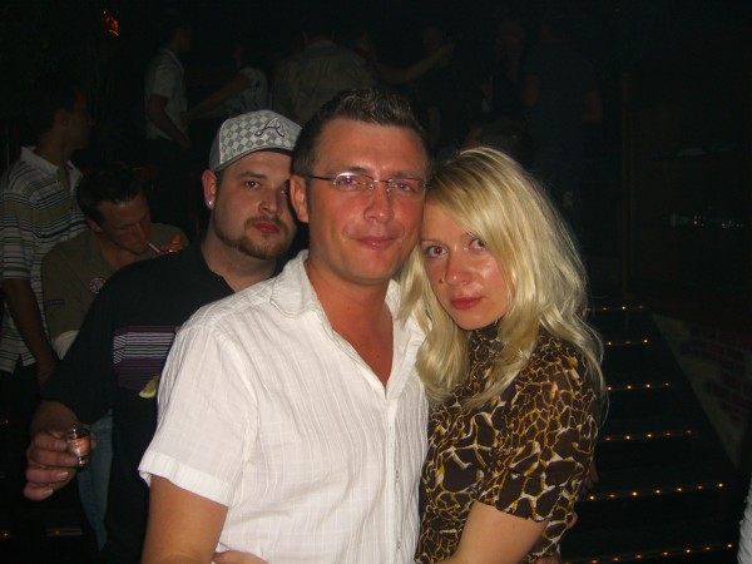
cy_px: 282
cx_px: 376
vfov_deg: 37.7
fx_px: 826
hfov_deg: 49.0
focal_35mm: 38
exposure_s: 1/60
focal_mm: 7.9
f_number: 2.8
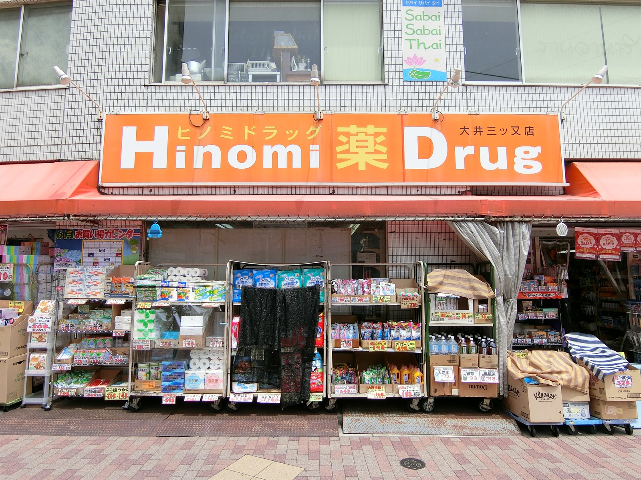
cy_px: 240
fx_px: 389
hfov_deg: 79.0
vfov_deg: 63.4
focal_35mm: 21
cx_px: 320
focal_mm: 4.6
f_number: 2.8
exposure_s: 1/1000
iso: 80
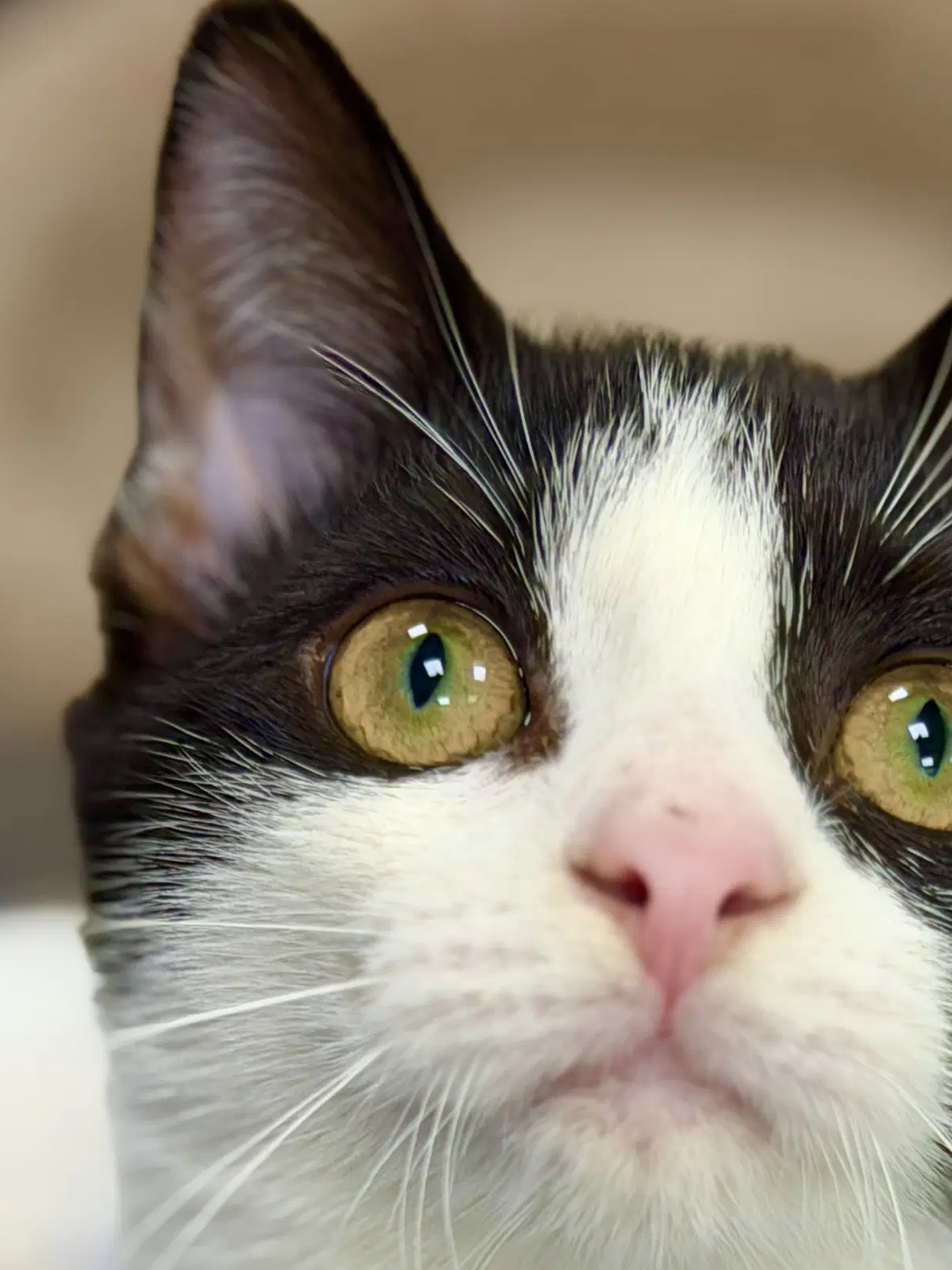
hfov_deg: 19.1
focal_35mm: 77
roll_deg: -8.3
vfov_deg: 25.0
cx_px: 622
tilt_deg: -44.9
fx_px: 2824
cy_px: 988
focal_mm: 6.76
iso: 64
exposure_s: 1/120
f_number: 1.78
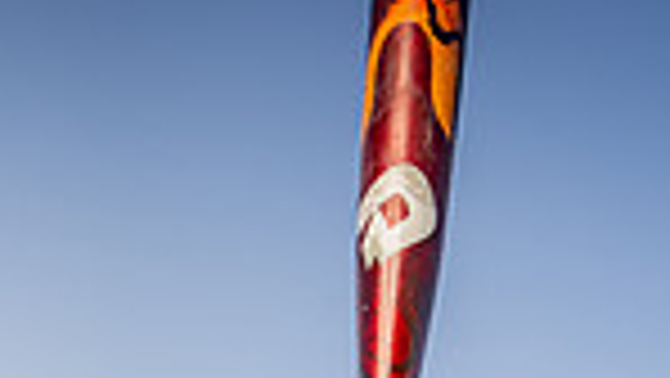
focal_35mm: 76
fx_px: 1351
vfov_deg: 12.2
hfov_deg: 27.6
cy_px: 950
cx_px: 198
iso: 125
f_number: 6.3
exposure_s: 1/250
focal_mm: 24
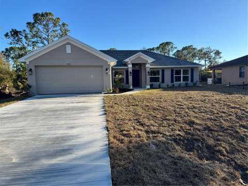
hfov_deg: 71.6
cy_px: 93
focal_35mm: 24
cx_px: 124
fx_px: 172
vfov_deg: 56.8
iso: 80
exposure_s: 1/2331
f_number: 1.78
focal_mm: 6.76
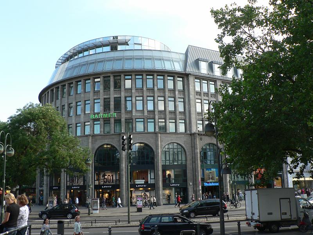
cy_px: 118
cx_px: 156
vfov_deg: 39.7
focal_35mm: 36
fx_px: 326
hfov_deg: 51.4
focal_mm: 6
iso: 80
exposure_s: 1/125
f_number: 4
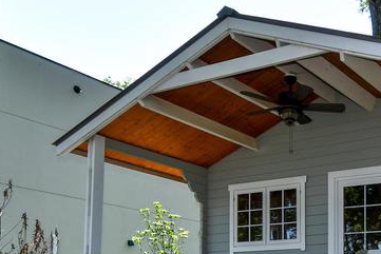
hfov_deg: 36.8
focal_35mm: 51
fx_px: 540
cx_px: 331
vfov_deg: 24.7
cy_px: 281
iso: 100
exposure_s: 1/160
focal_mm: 12
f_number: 6.3
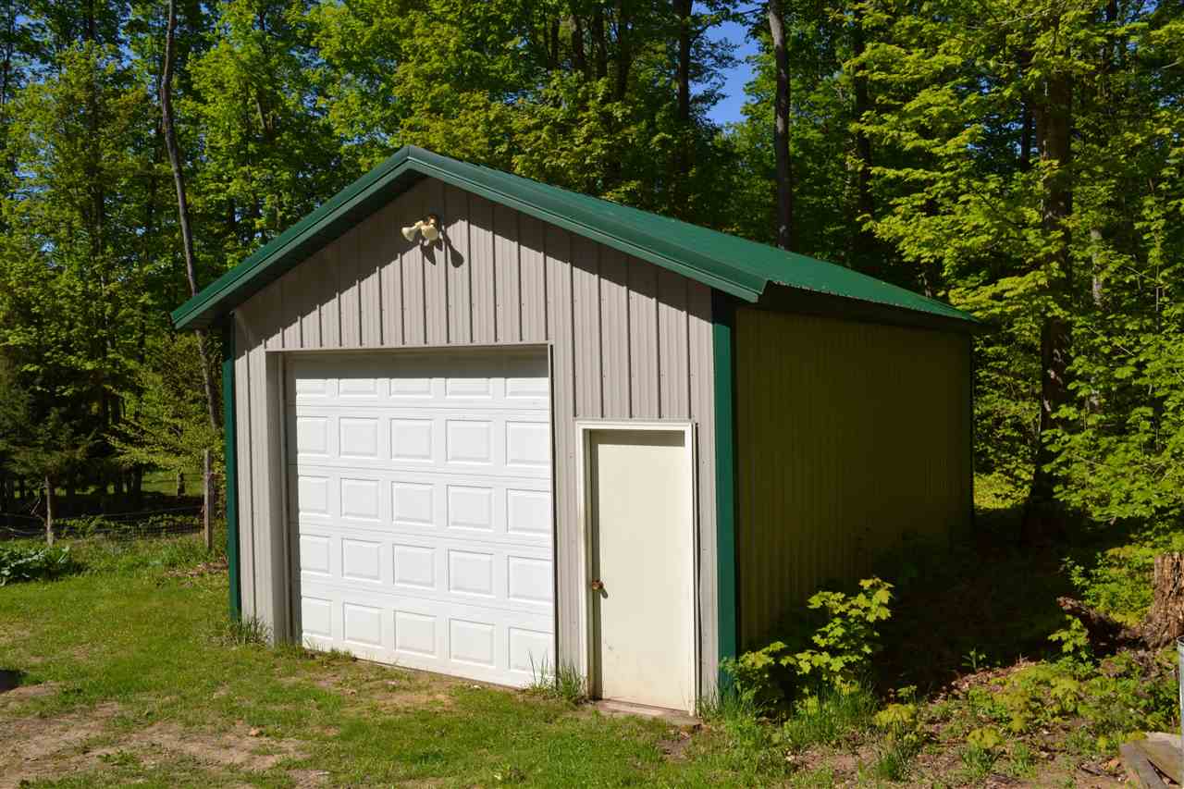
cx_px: 592
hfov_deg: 61.9
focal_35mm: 30
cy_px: 394
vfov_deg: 43.6
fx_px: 986
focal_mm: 20
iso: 100
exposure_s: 1/200
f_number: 11
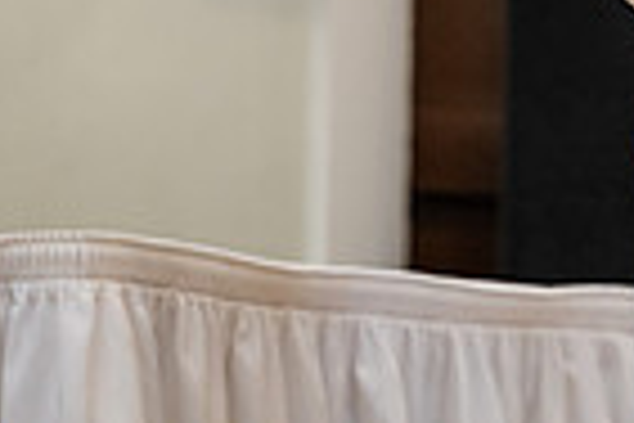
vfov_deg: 2.8
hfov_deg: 4.1
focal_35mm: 494
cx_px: 1138
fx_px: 8699
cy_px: -439
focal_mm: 120
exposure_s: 1/200
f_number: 3.5
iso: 1600
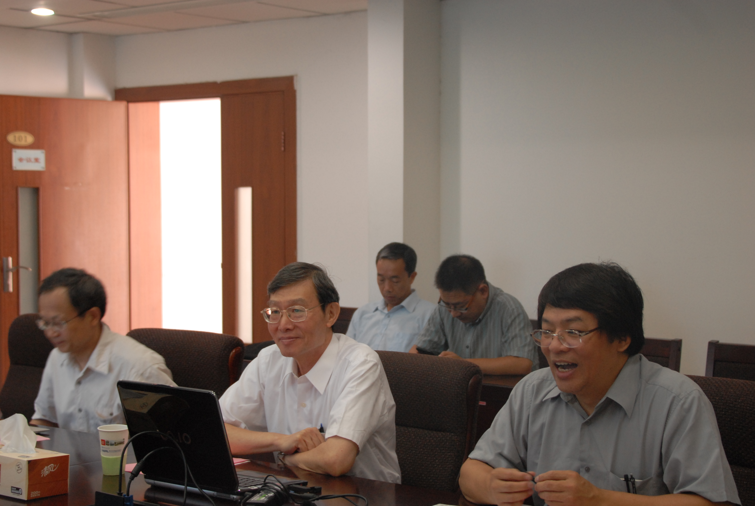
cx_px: 378
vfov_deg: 20.2
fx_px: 1417
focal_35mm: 68
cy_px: 253
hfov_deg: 29.8
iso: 500
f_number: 4.2
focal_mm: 45
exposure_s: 1/30
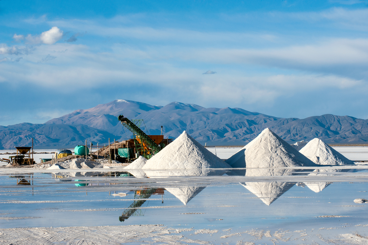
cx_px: 184
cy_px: 122
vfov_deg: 10.1
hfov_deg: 15.2
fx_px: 1379
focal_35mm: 135
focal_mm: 135
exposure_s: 1/320
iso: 200
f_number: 22
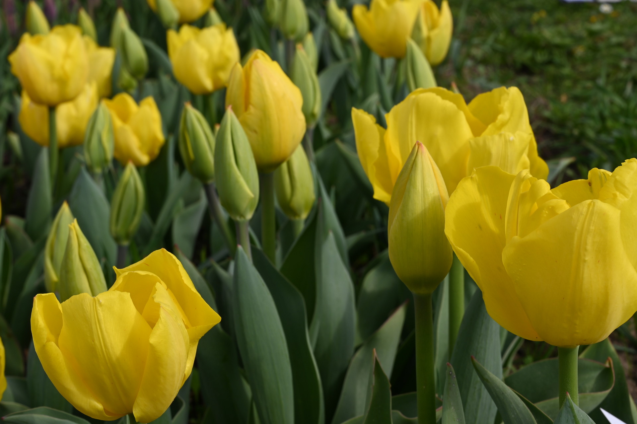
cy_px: 212
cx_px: 318
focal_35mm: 52
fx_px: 920
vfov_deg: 26.0
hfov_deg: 38.2
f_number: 16
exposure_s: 1/80
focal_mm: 52
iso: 100
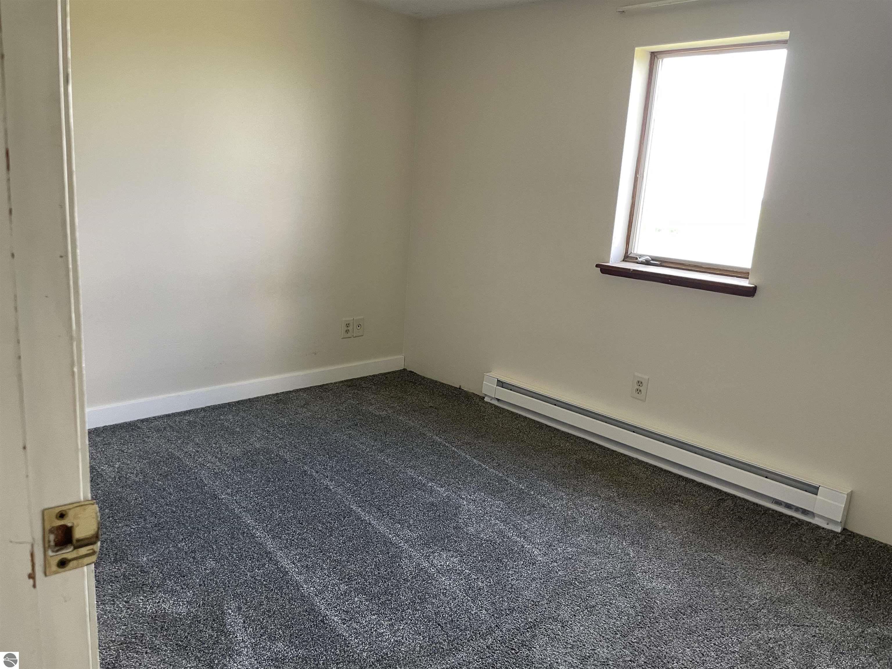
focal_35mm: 26
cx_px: 446
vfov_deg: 53.1
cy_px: 334
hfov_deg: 67.3
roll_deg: -4.0
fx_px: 670
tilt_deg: -11.2
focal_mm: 4.2
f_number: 1.6
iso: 160
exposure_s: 1/60
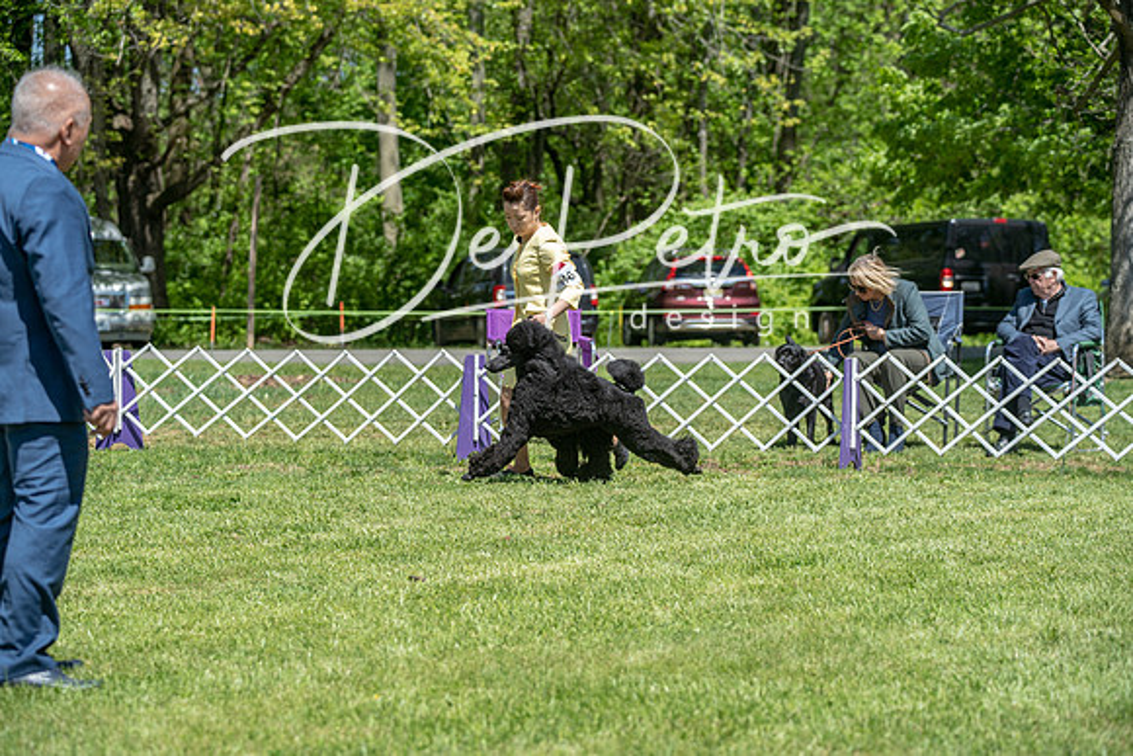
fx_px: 3305
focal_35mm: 105
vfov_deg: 13.0
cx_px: 566
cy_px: 378
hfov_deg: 19.5
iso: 250
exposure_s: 1/1000
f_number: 5
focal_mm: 105
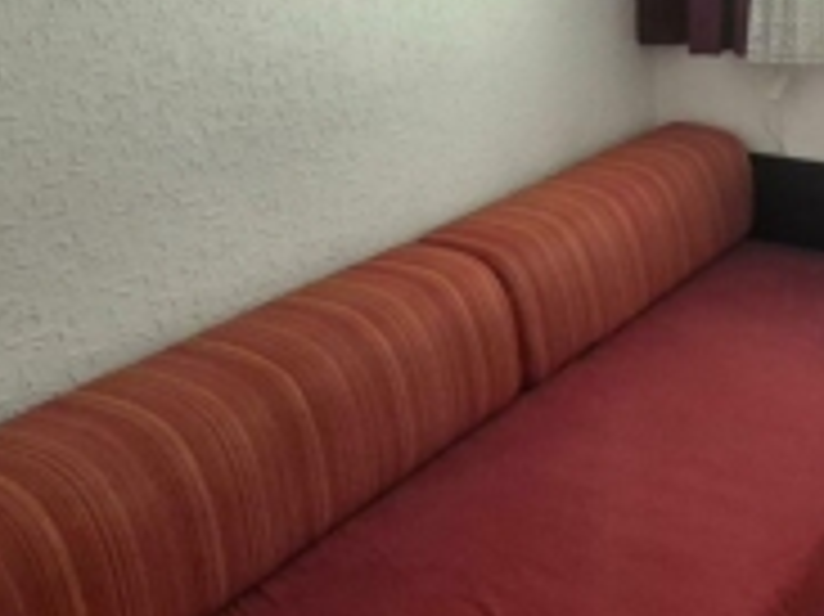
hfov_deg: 40.5
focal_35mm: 42
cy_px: 207
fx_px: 999
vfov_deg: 34.0
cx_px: 779
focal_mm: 1.74
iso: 400
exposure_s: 1/50
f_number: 2.2
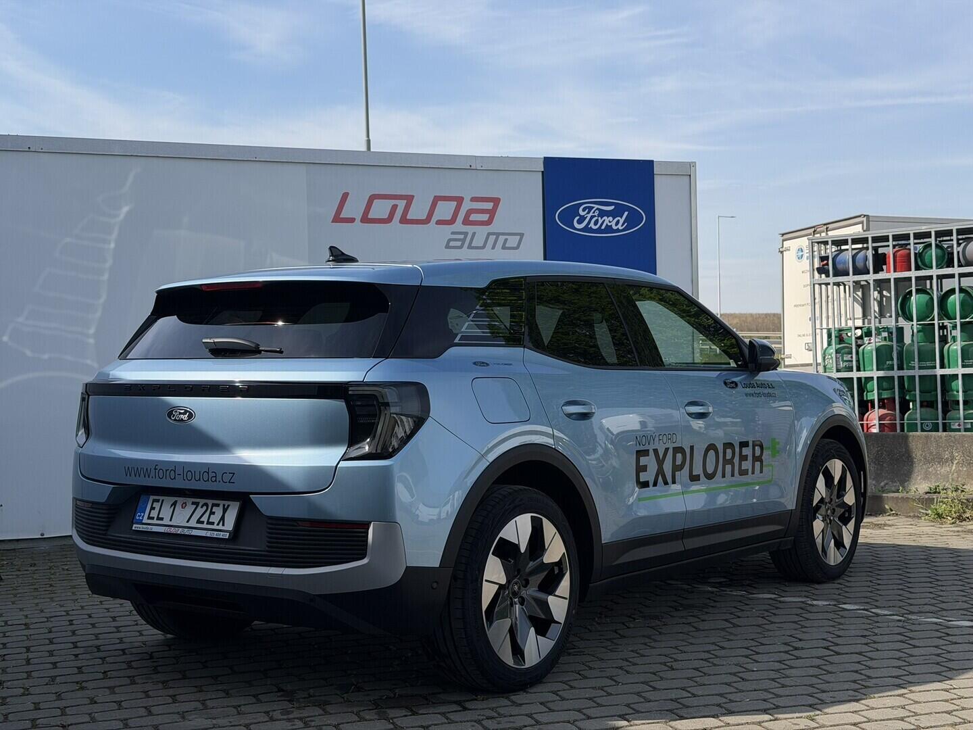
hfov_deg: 39.7
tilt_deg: -0.8
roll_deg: +2.7
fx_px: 1349
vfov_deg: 30.3
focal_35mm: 48
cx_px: 486
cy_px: 365
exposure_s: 1/4329
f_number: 1.78
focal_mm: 6.76
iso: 64
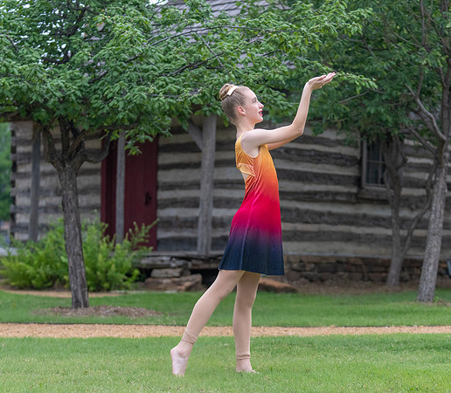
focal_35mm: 96
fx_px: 1331
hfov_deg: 19.2
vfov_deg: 16.8
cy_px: 224
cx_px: 257
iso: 1250
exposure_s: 1/320
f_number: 2.8
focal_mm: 70
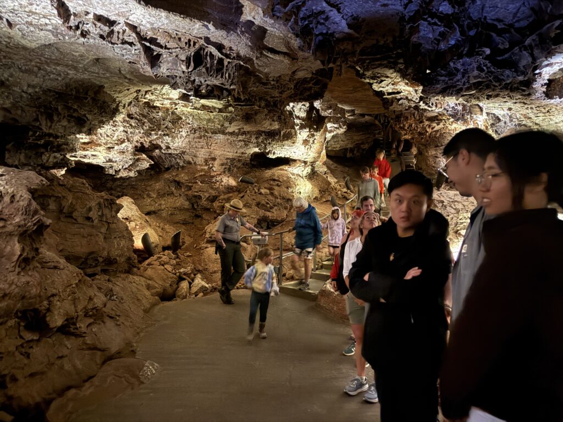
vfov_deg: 56.8
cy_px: 211
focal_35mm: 24
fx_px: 390
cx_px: 282
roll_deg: +0.2
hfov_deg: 71.6
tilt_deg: +0.8
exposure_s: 1/9
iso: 4000
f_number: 1.78
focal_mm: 6.76
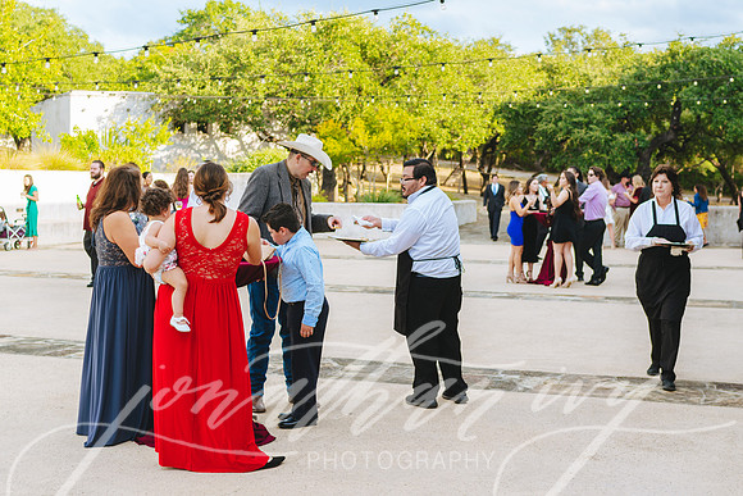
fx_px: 1073
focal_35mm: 52
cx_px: 372
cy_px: 248
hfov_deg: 38.2
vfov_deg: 26.0
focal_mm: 35
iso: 100
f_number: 2.8
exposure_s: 1/200
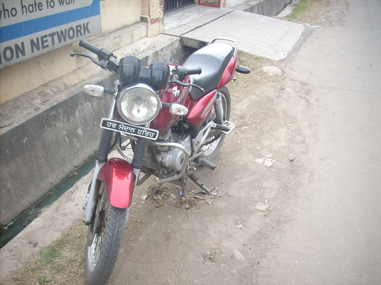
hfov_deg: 50.1
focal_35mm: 37
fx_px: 407
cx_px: 190
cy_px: 142
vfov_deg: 38.7
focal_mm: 6.2
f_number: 2.8
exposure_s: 1/169
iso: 64
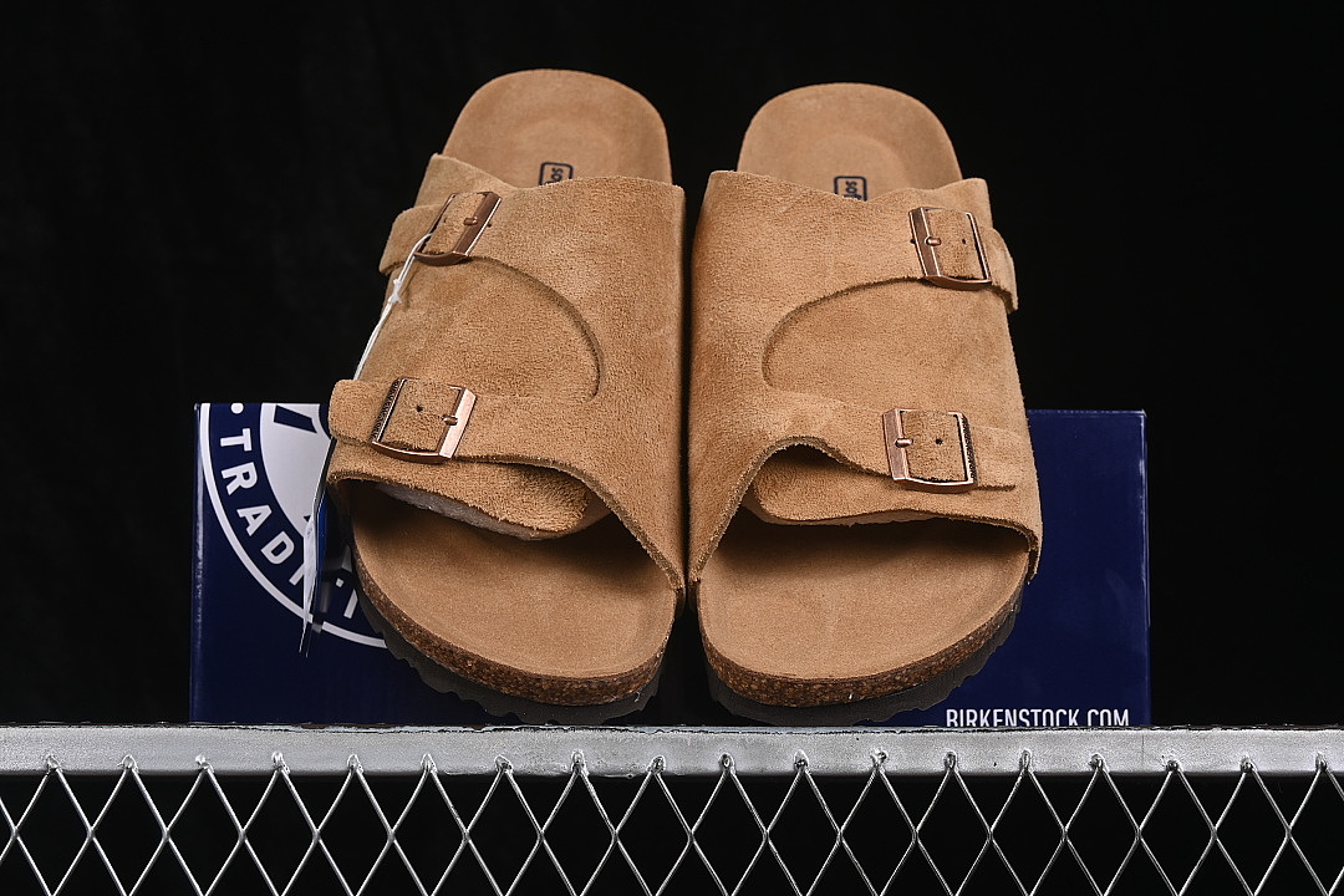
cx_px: 672
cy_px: 448
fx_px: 2800
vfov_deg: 18.2
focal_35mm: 75
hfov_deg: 27.0
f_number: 8
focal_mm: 50
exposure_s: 1/80
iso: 160
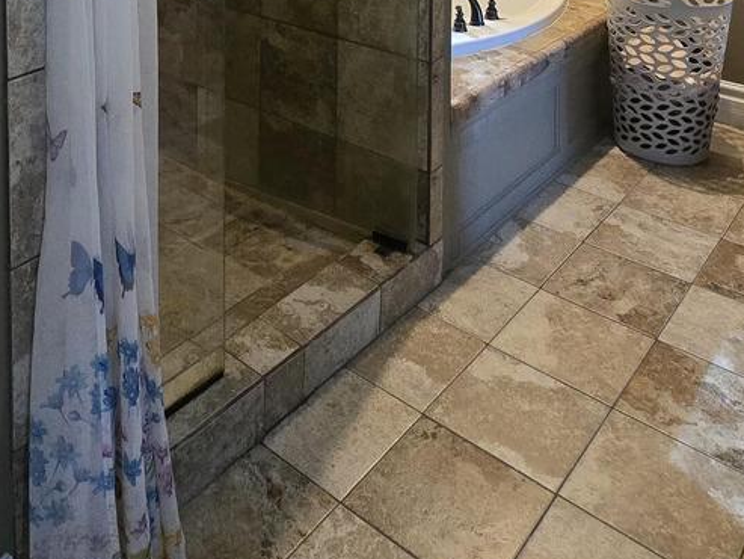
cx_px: 253
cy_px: -192
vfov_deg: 30.2
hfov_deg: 50.5
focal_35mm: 36
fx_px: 774
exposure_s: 1/60
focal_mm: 2.2
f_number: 2.2
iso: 500
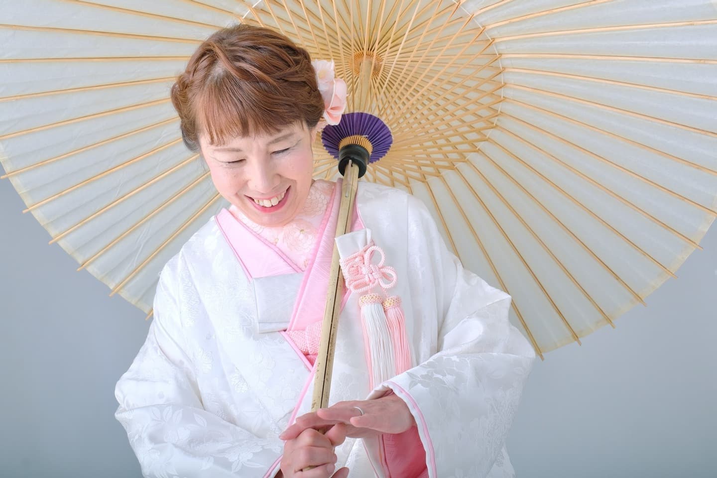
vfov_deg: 23.4
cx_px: 358
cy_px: 239
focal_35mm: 58
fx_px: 1155
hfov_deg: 34.5
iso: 800
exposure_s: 1/60
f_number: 9
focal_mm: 38.8
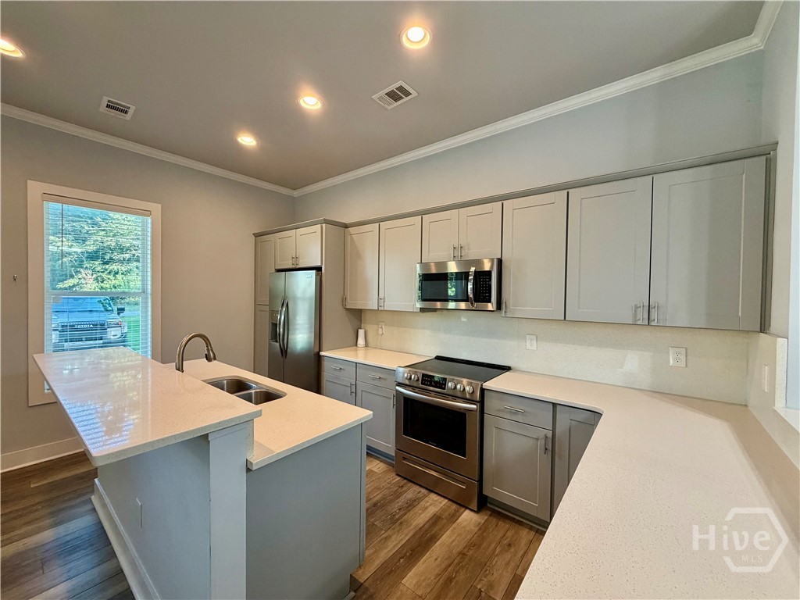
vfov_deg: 85.7
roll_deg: -0.5
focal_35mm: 14
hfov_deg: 102.1
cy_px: 300
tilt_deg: -1.1
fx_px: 324
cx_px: 400
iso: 320
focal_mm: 2.22
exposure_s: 1/120
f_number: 2.2
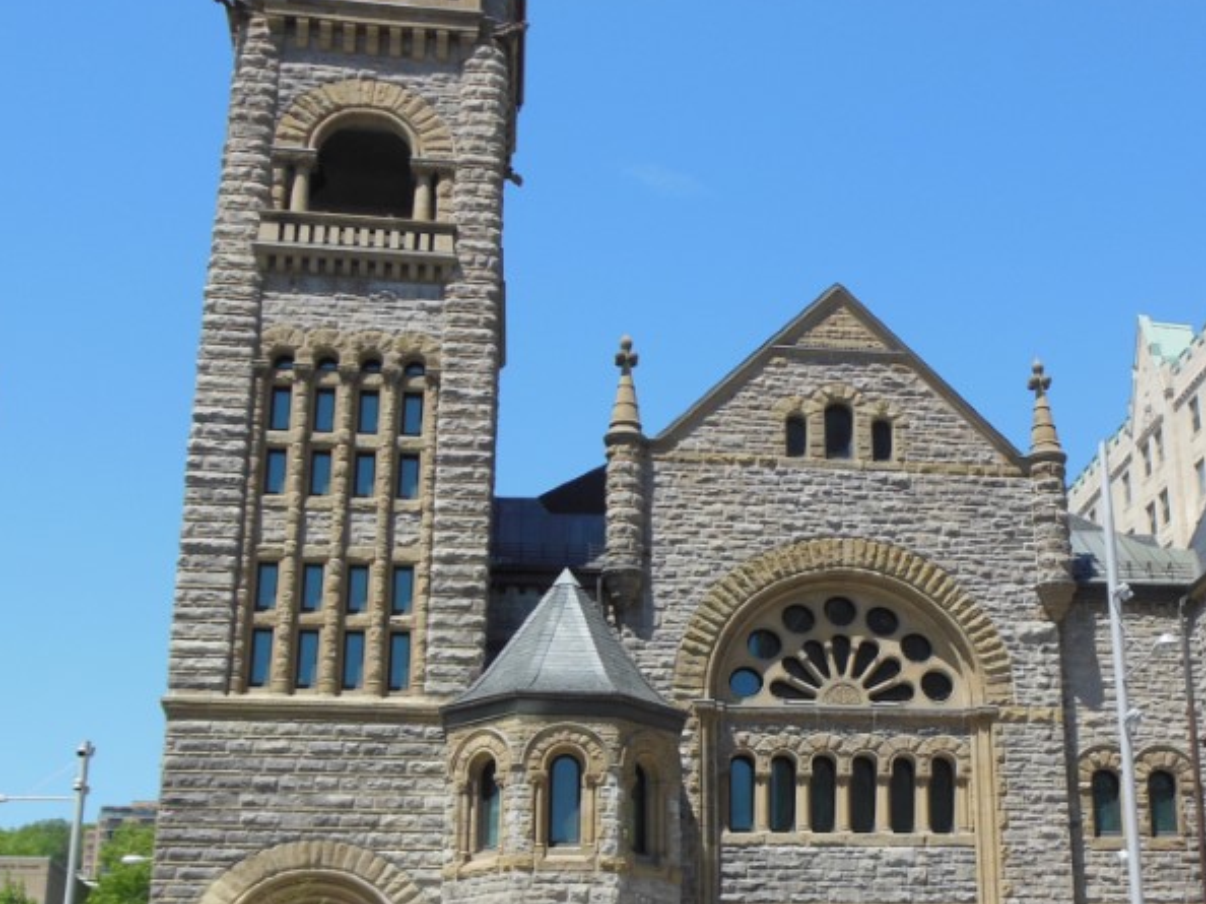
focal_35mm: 50
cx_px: 828
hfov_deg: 37.7
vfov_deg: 28.8
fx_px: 1741
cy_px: 624
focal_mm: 5.2
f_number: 3.3
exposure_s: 1/1250
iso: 125
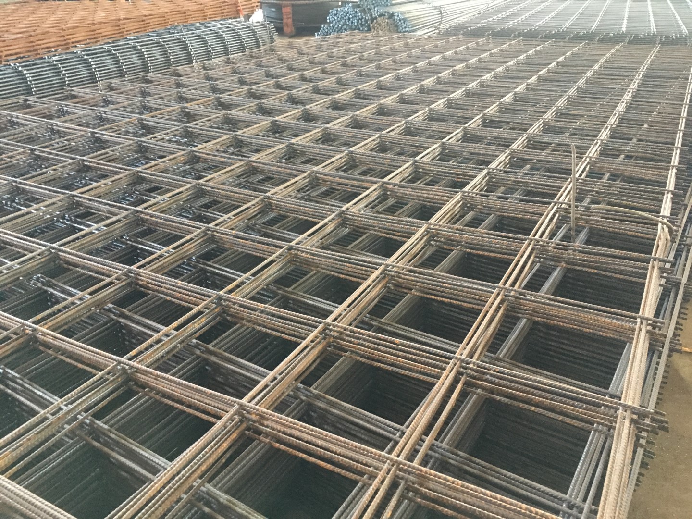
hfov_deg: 61.7
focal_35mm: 29
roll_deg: +1.3
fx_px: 580
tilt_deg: -27.0
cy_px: 260
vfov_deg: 48.2
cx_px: 346
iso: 250
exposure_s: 1/17
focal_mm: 4.15
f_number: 2.2
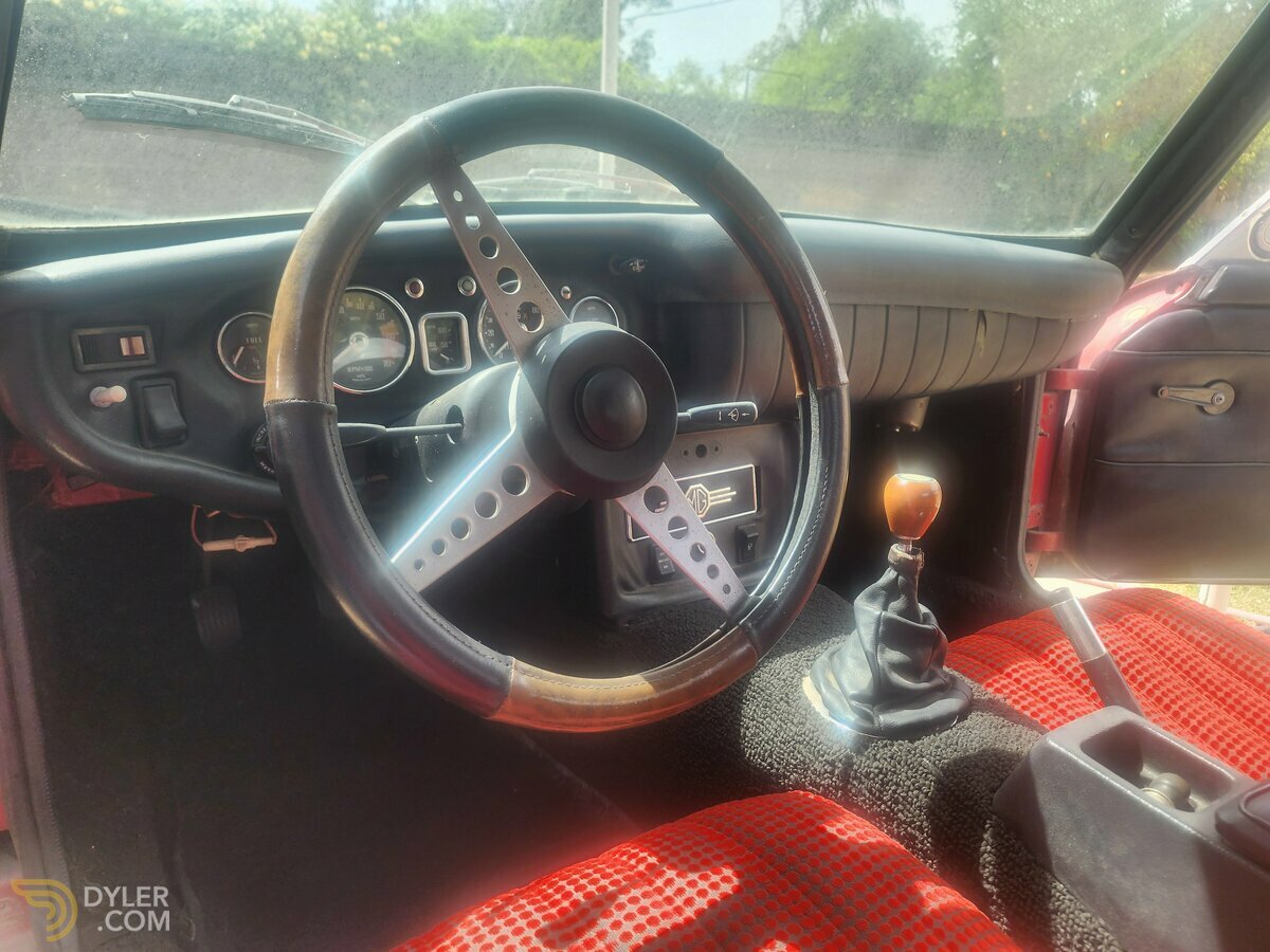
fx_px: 844
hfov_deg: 73.9
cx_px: 635
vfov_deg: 58.9
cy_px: 476
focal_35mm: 23
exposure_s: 1/180
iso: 20
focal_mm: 6.4
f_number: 1.8
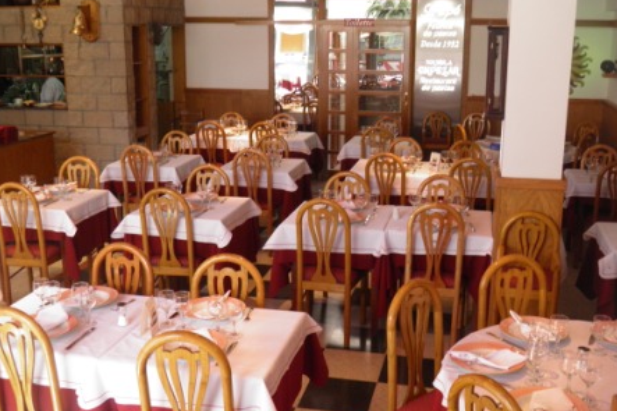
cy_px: 212
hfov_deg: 47.4
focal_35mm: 41
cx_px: 309
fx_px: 702
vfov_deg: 32.6
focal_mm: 7.1
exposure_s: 1/40
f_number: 3.2
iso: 160
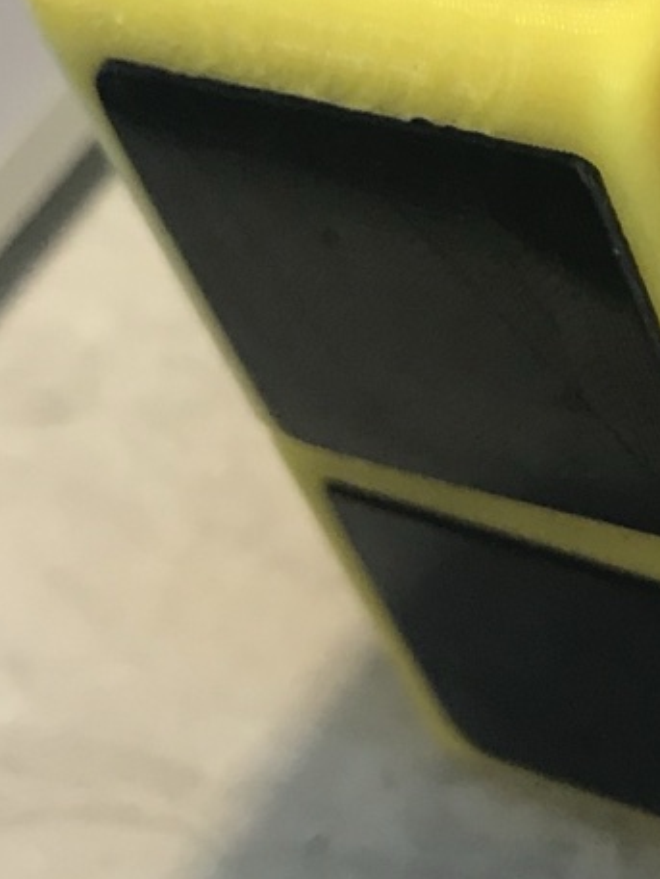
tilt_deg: -40.3
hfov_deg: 13.8
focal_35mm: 98
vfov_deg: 19.7
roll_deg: +11.0
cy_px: 112
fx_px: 2490
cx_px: 1116
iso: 32
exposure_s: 1/24
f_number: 1.8
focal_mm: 3.99
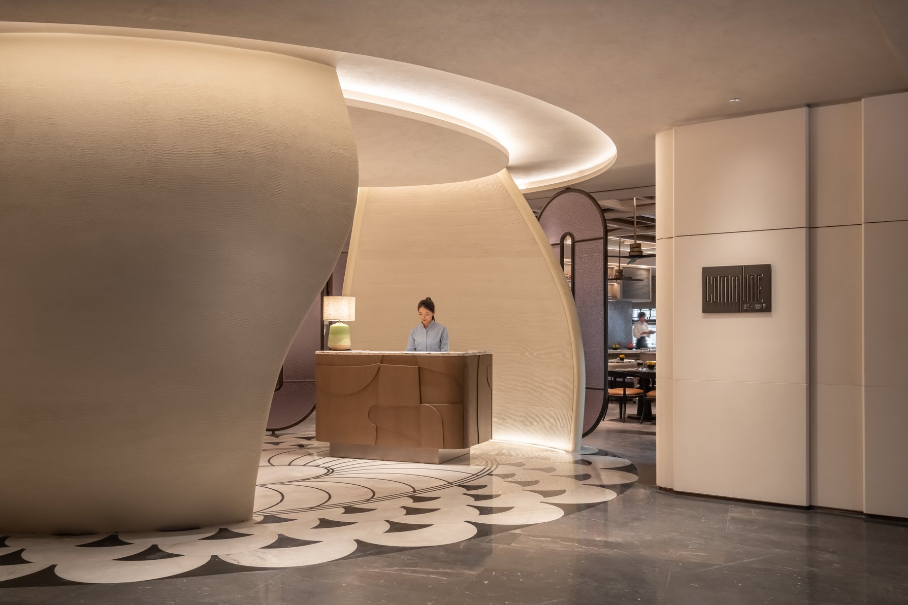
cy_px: 302
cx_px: 454
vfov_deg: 42.3
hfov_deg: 60.3
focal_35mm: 31
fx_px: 782
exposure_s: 1/80
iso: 400
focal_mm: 31
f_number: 8
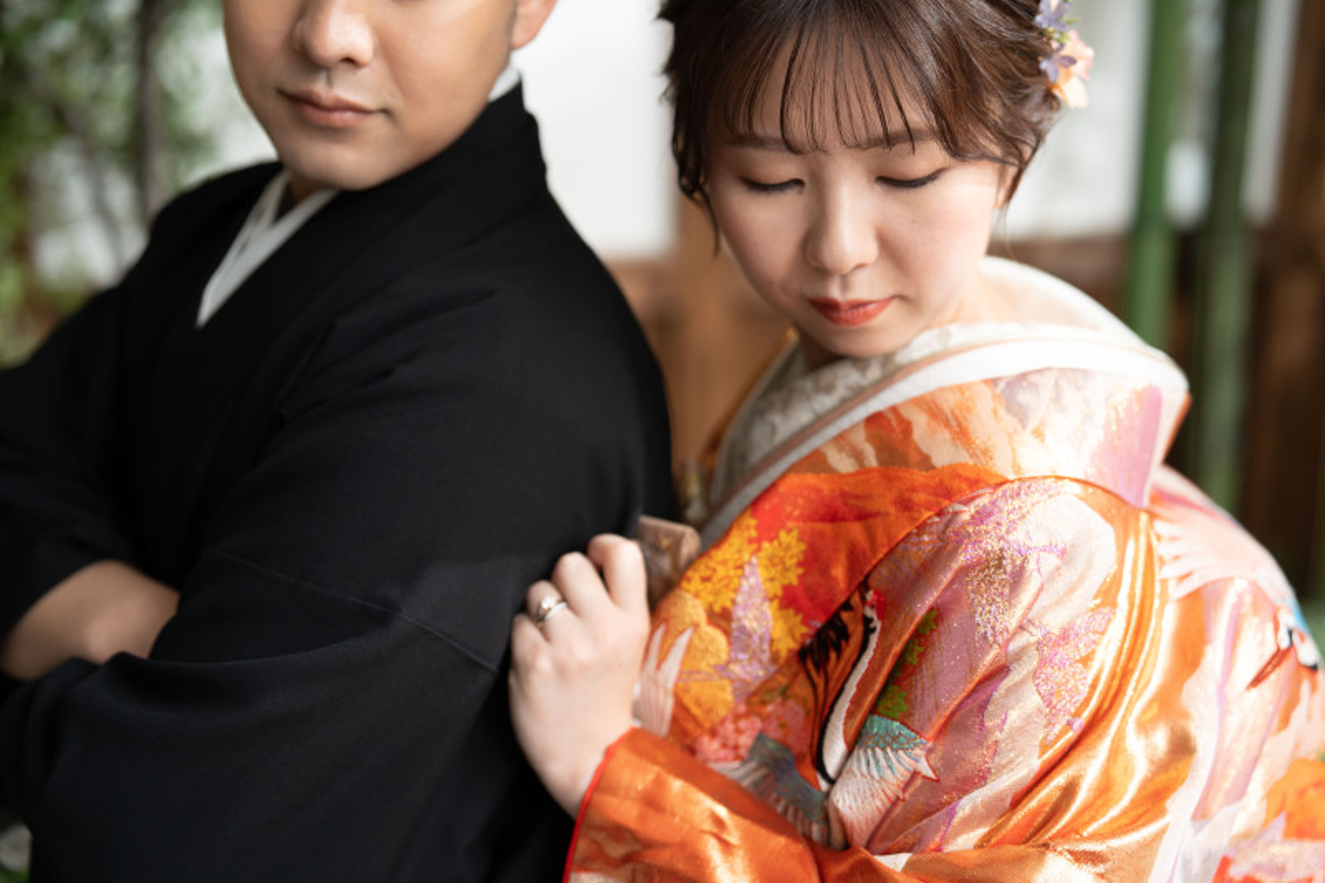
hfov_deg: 39.6
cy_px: 442
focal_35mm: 50
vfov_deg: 27.0
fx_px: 1840
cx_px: 662
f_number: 2
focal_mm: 50
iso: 400
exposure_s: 1/250
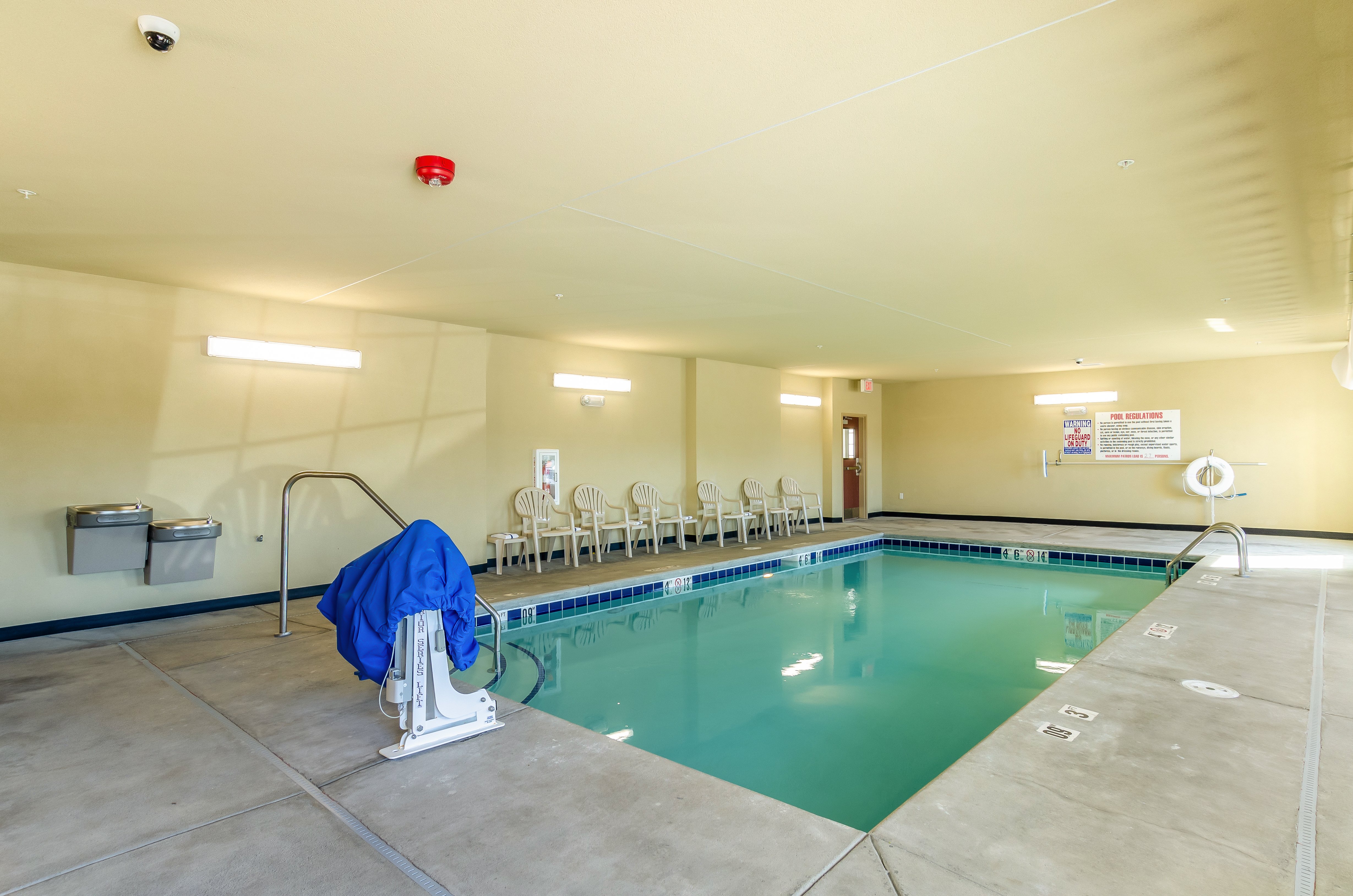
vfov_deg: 67.1
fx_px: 675
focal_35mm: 18
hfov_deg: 90.1
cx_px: 676
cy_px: 448
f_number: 8
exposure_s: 1/20
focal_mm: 12
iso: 400
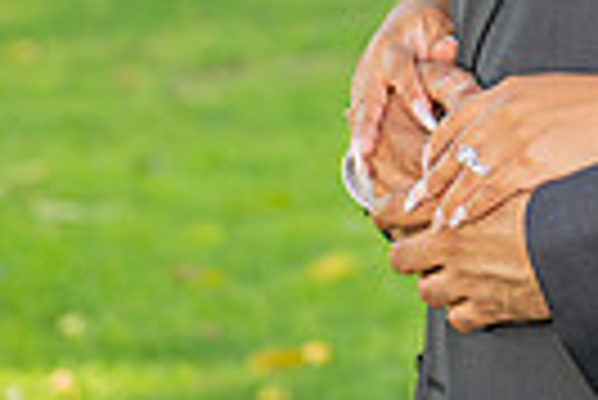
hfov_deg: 8.4
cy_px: -272
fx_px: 4057
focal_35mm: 244
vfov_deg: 5.6
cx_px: 634
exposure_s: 1/200
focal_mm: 56
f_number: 3.5
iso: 200
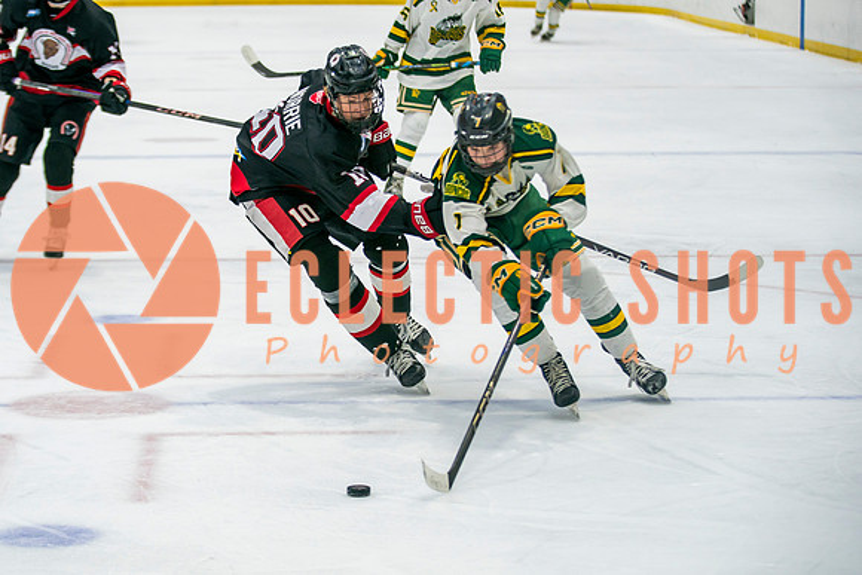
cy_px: 211
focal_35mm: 117
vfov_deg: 11.7
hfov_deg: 17.4
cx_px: 317
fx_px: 2805
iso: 800
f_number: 2.8
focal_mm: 88
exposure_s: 1/640
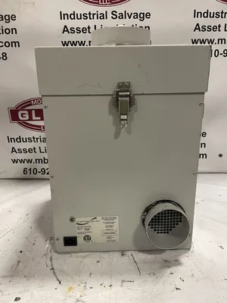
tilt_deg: -16.5
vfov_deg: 67.3
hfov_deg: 53.1
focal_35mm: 26
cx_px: 114
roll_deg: -1.8
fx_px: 227
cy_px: 152
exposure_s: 1/60
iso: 200
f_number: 1.6
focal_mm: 4.2
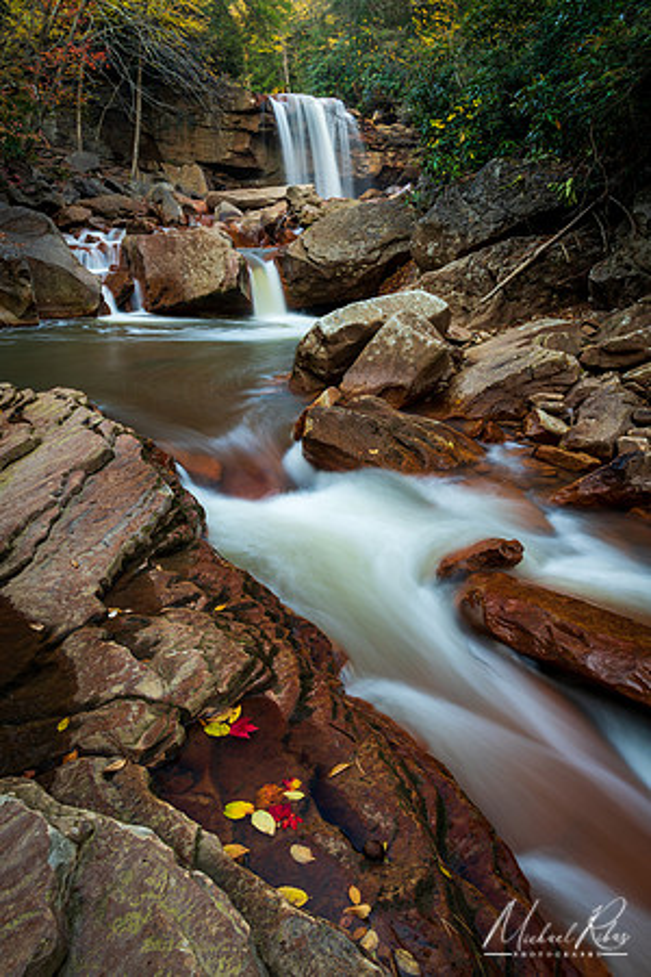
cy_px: 488
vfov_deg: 73.7
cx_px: 326
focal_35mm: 24
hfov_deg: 53.1
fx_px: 651
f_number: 13
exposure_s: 2
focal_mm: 24
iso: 100
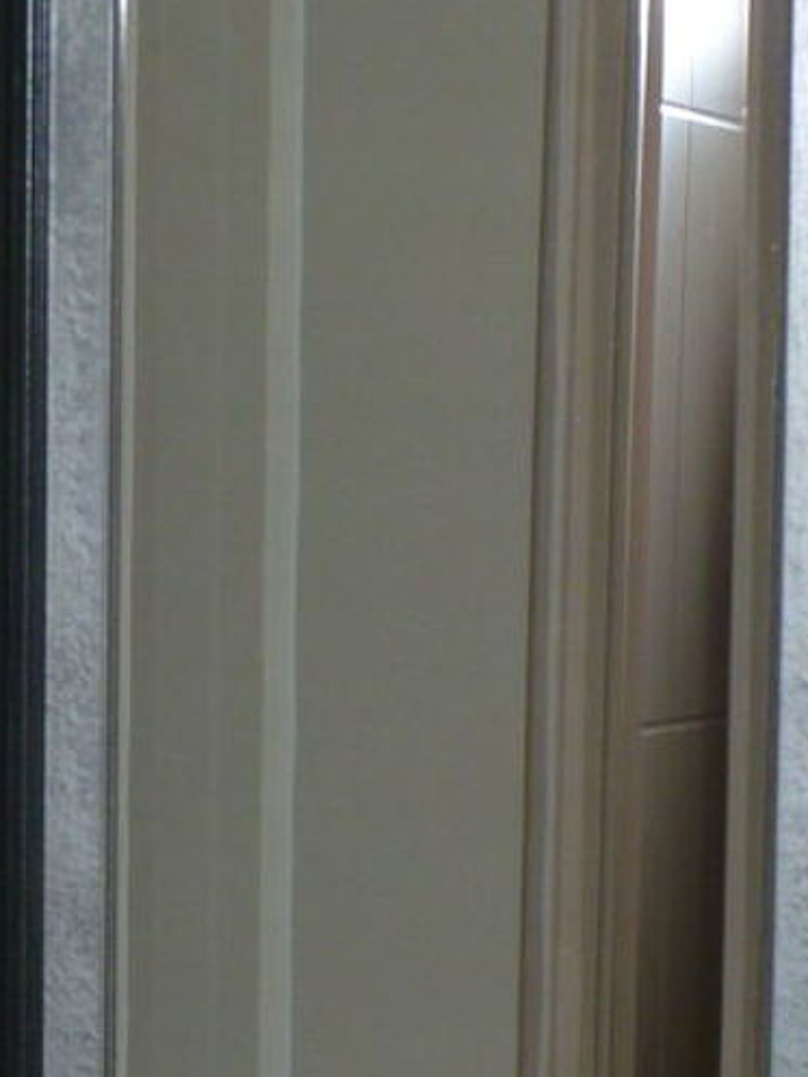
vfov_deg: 10.7
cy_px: 807
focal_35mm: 185
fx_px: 5755
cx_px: 347
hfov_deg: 8.0
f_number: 4.3
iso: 200
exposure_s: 1/60
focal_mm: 12.4
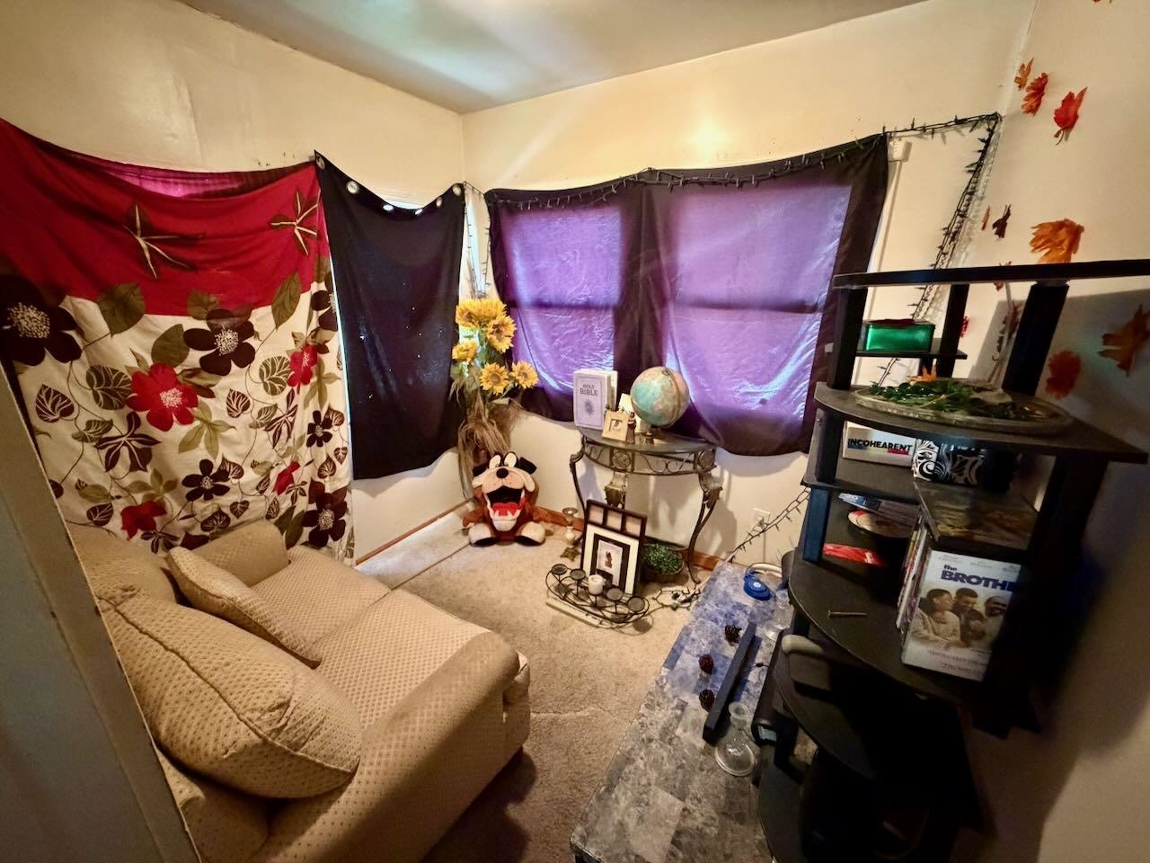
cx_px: 575
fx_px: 465
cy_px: 432
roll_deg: +0.4
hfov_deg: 102.1
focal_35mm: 14
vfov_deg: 85.7
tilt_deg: -18.5
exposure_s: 1/41
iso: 1250
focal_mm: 2.22
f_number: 2.2
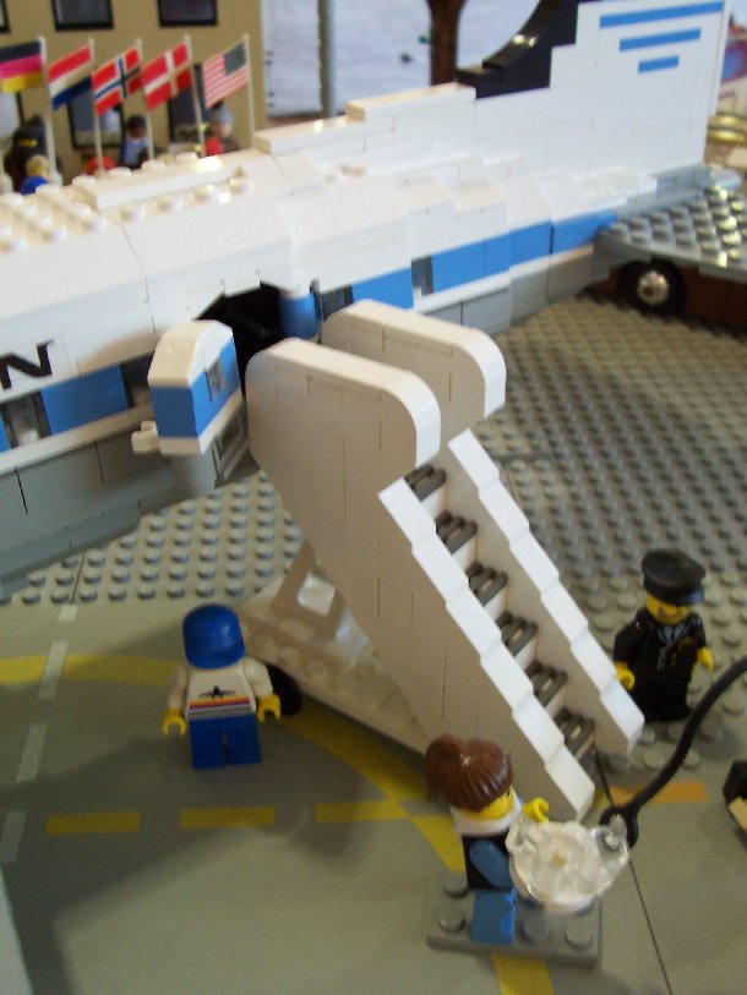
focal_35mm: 37
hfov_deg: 38.7
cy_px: 498
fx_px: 1064
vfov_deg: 50.1
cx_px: 374
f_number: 2.8
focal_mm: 5.6
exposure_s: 1/15
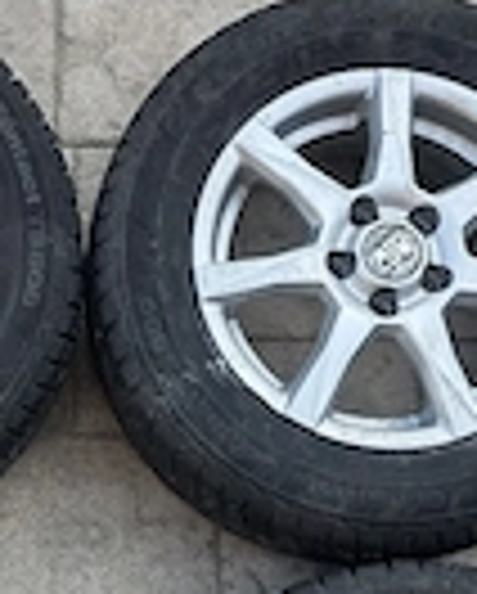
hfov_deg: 22.2
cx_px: 86
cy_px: 549
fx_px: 1197
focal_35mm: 68
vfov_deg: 26.8
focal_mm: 6.3
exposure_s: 1/370
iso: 40
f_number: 1.7
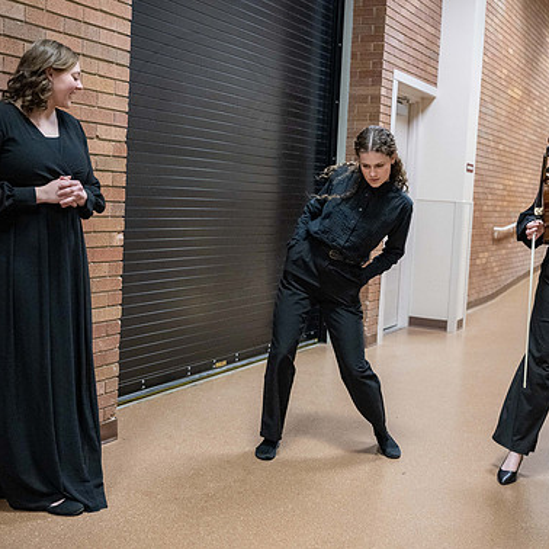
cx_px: 325
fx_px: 807
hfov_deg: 37.4
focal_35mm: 45
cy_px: 269
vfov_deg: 37.6
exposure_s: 1/250
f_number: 2.8
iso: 6400
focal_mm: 34.5
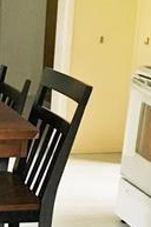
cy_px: 153
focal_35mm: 94
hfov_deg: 13.5
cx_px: -85
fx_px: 594
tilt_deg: -15.2
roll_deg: +0.2
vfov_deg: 21.6
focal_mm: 4.15
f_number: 2.2
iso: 200
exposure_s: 1/15
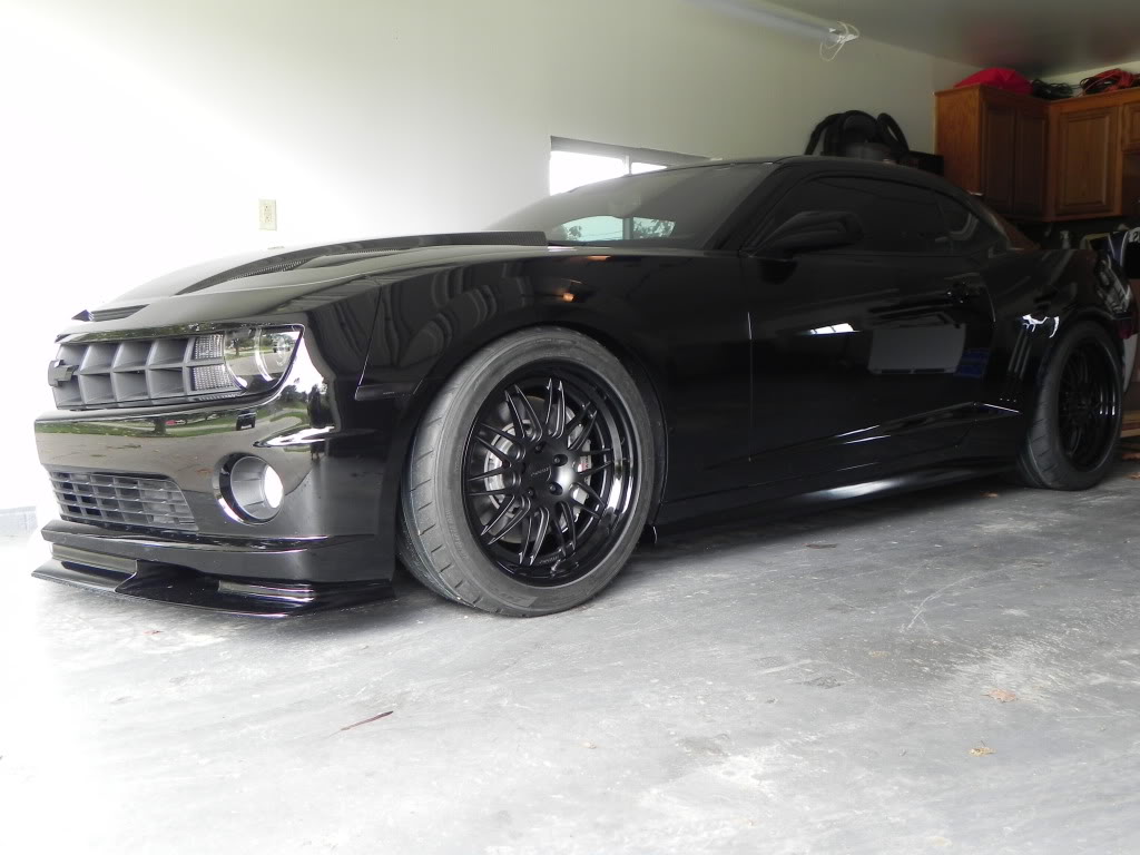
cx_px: 570
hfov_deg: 55.4
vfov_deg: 42.9
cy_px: 428
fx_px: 1087
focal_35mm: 33
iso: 160
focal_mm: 5.9
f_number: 3.2
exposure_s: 1/61
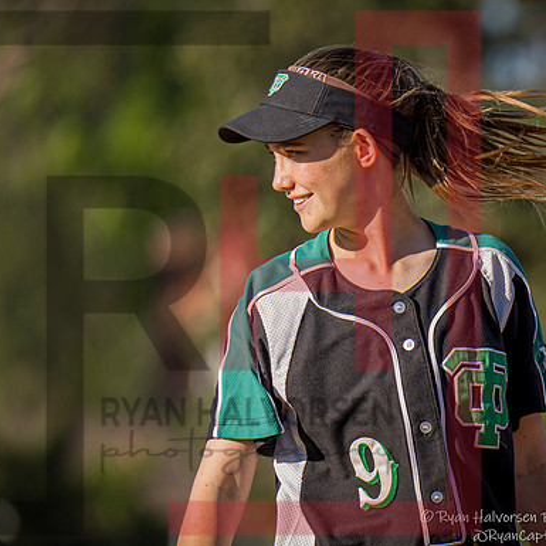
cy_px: 435
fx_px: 12206
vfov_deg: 2.6
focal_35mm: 684
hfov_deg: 2.6
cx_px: 813
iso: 200
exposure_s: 1/2500
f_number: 2.8
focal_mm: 200
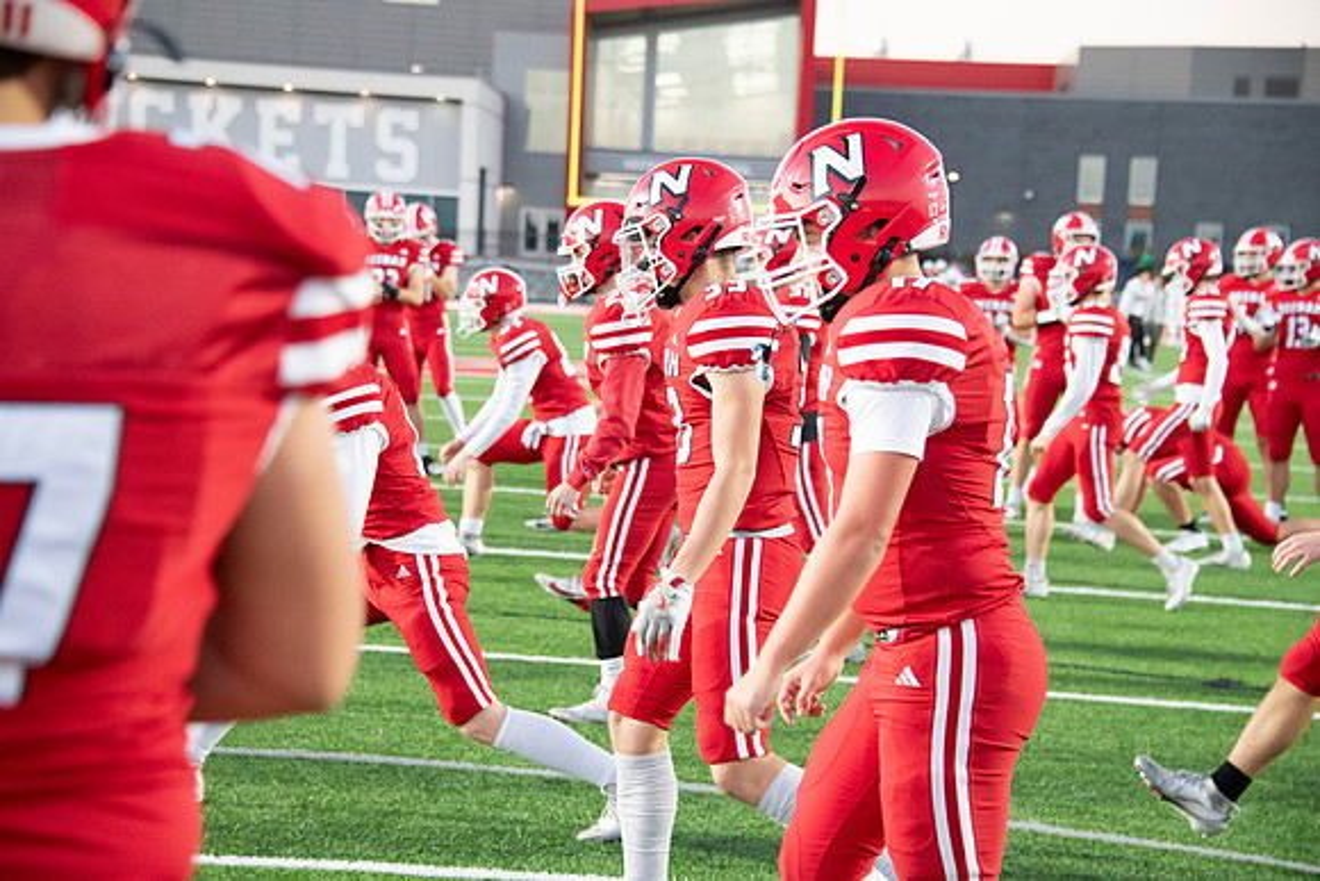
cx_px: 660
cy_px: 440
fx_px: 3667
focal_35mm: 100
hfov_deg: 20.4
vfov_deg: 13.7
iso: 8000
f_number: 5.6
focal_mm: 100
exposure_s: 1/400
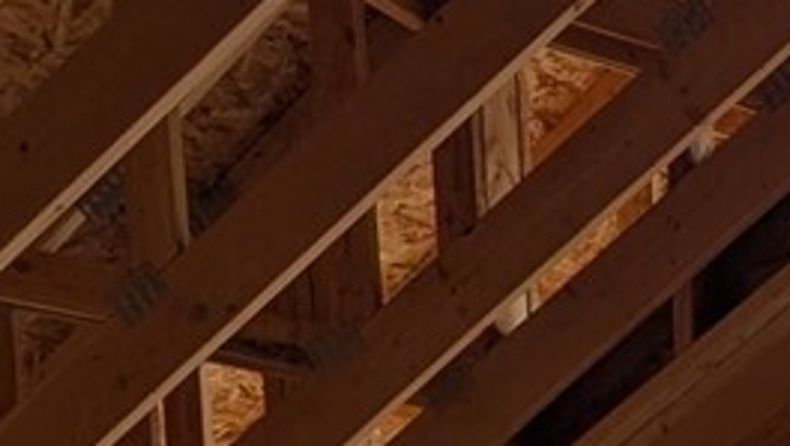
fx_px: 3312
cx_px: 1691
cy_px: 1579
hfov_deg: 11.8
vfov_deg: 6.6
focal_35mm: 158
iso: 16
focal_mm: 6.9
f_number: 1.68
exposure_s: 1/386
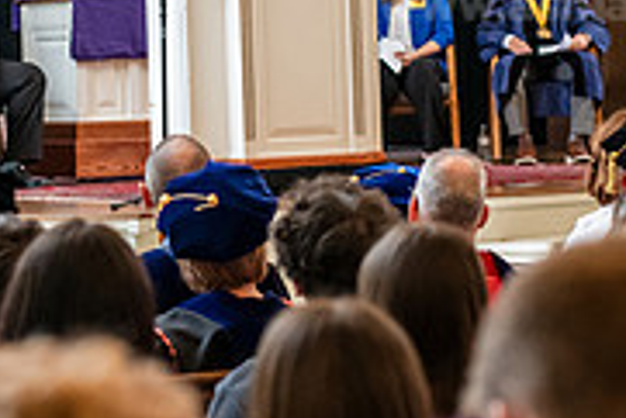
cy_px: 78
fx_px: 2784
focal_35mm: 160
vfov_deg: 8.6
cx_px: 221
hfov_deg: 12.8
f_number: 3.2
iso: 2500
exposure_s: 1/200
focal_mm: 50
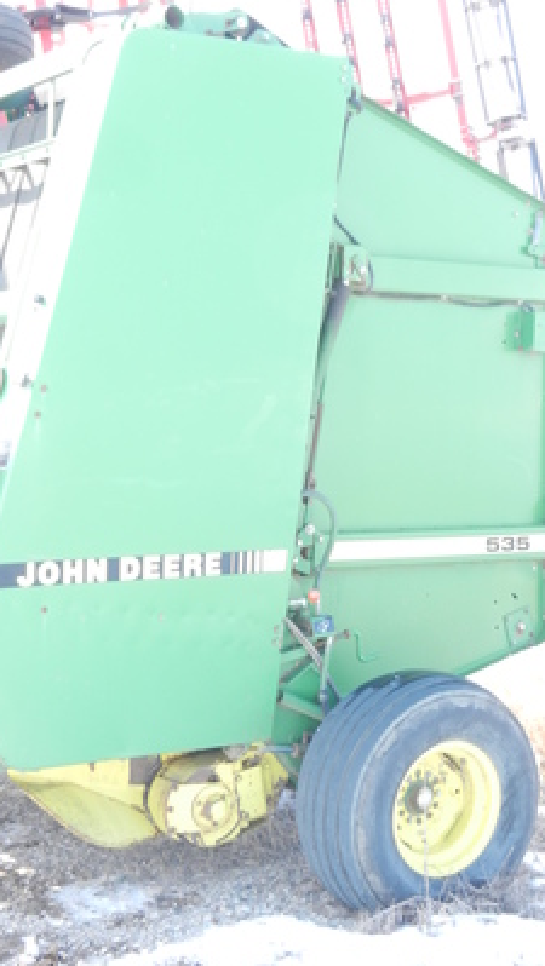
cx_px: 262
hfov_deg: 20.4
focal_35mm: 59
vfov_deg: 35.4
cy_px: 477
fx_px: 1513
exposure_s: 1/100
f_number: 4.4
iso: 160
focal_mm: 9.4
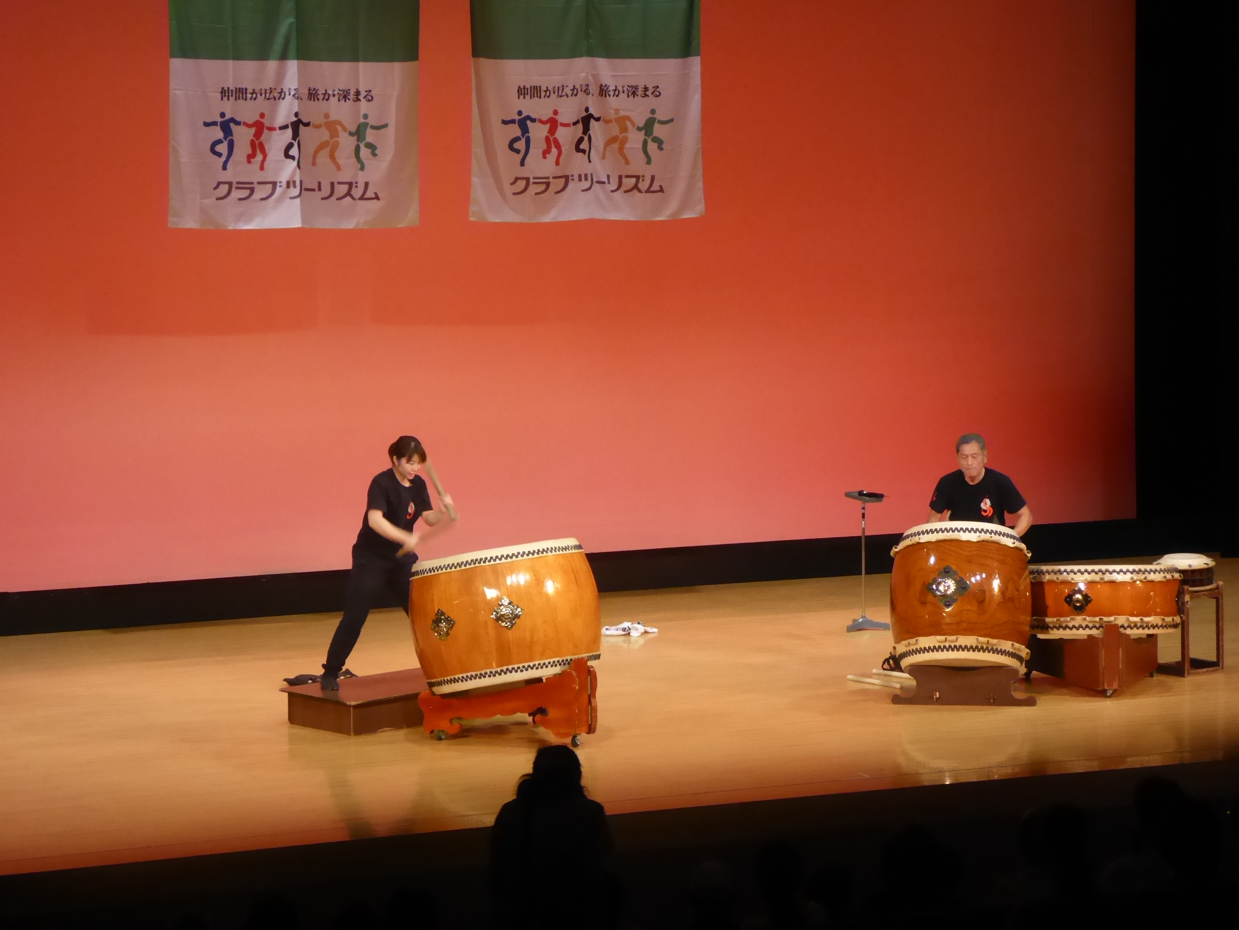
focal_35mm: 117
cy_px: 465
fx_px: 4188
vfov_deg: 12.7
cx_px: 620
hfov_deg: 16.8
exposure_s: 1/60
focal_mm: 19
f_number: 5.1
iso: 800
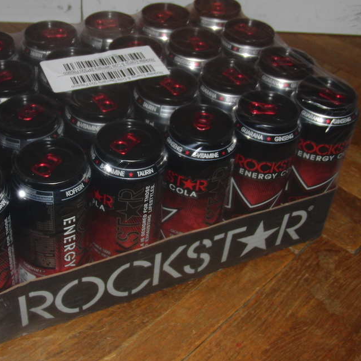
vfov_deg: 32.8
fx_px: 614
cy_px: 175
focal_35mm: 52
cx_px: 119
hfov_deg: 32.5
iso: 100
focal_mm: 6.42
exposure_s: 1/15
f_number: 3.6
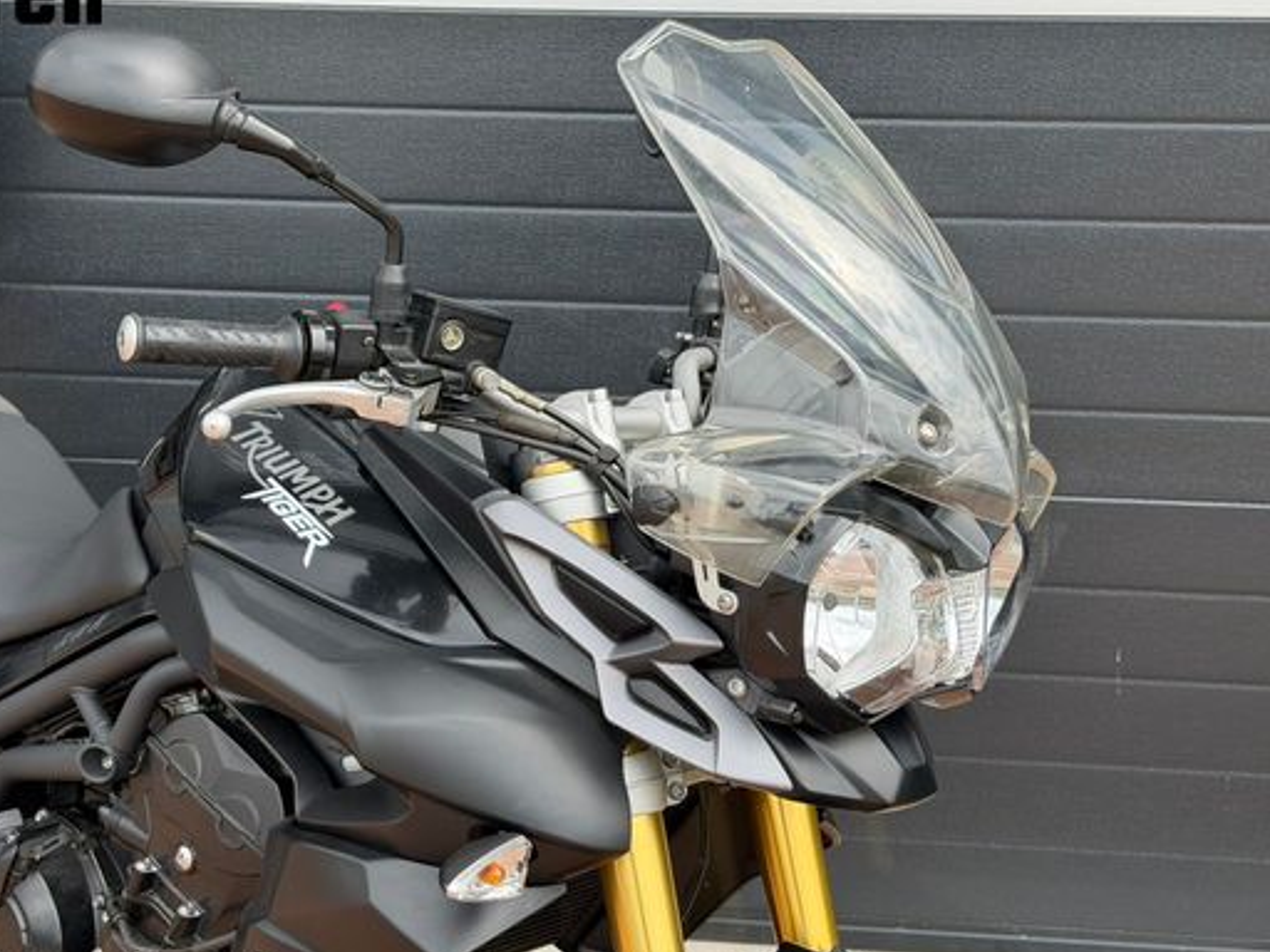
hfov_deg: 32.2
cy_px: 454
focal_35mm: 60
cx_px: 578
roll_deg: -0.2
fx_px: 2201
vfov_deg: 24.4
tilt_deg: -14.6
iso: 80
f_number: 1.78
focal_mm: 6.76
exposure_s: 1/1353
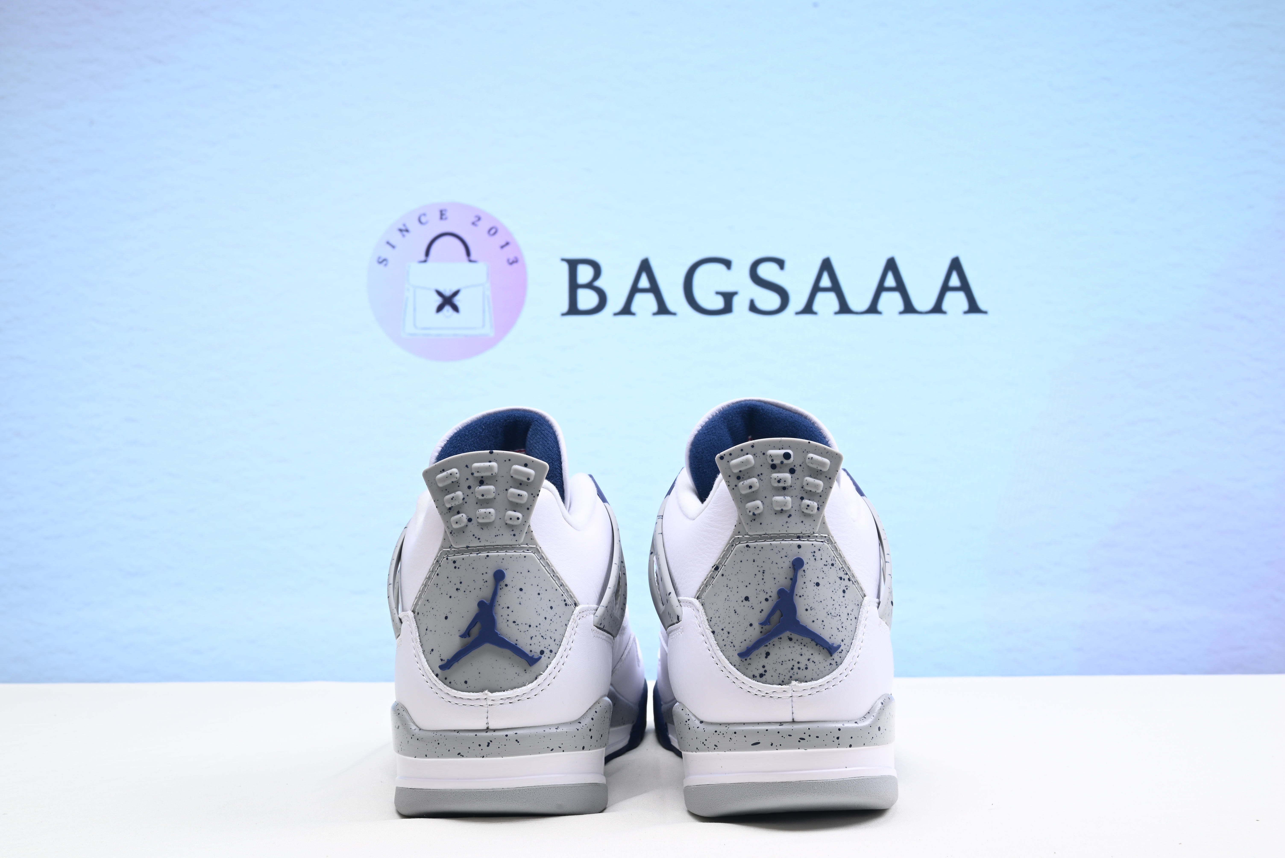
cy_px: 429
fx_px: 1464
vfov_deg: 32.7
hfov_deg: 47.4
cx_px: 642
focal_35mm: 41
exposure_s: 1/2
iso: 100
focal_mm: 41
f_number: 16
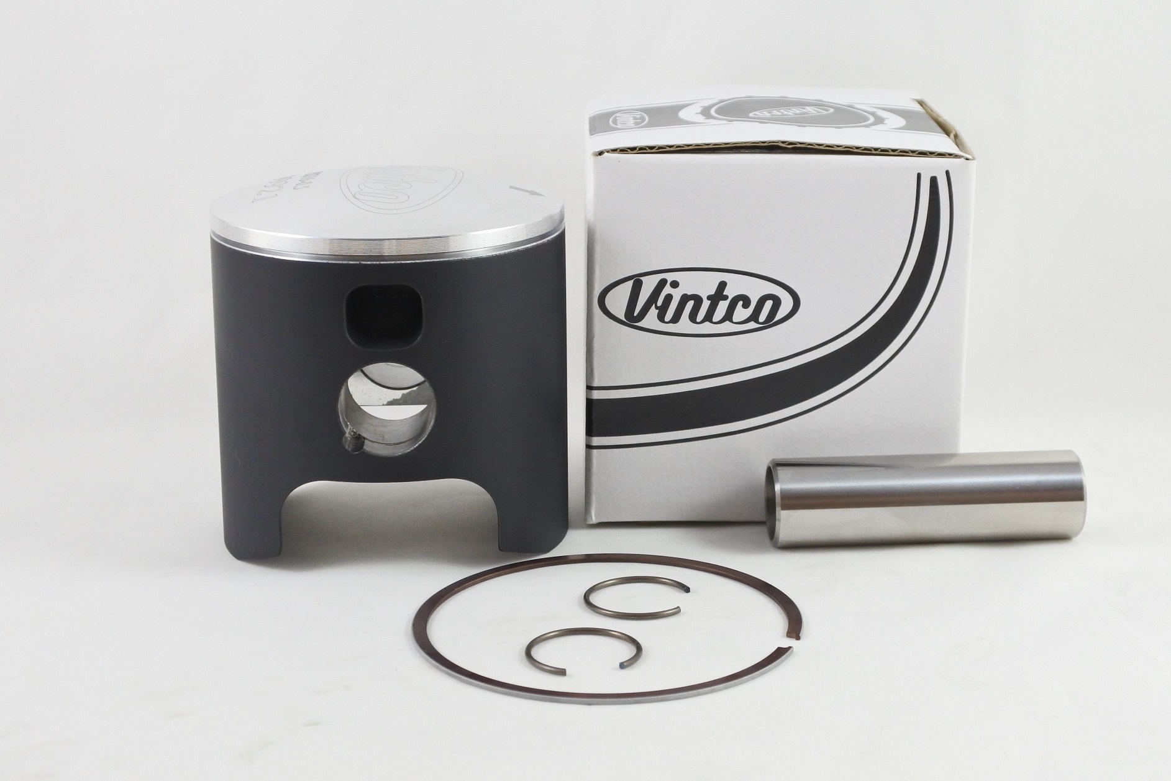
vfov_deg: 31.9
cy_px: 390
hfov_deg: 46.4
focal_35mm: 42
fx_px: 1366
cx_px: 586
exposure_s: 1/125
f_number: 4.2
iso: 560
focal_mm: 15.7
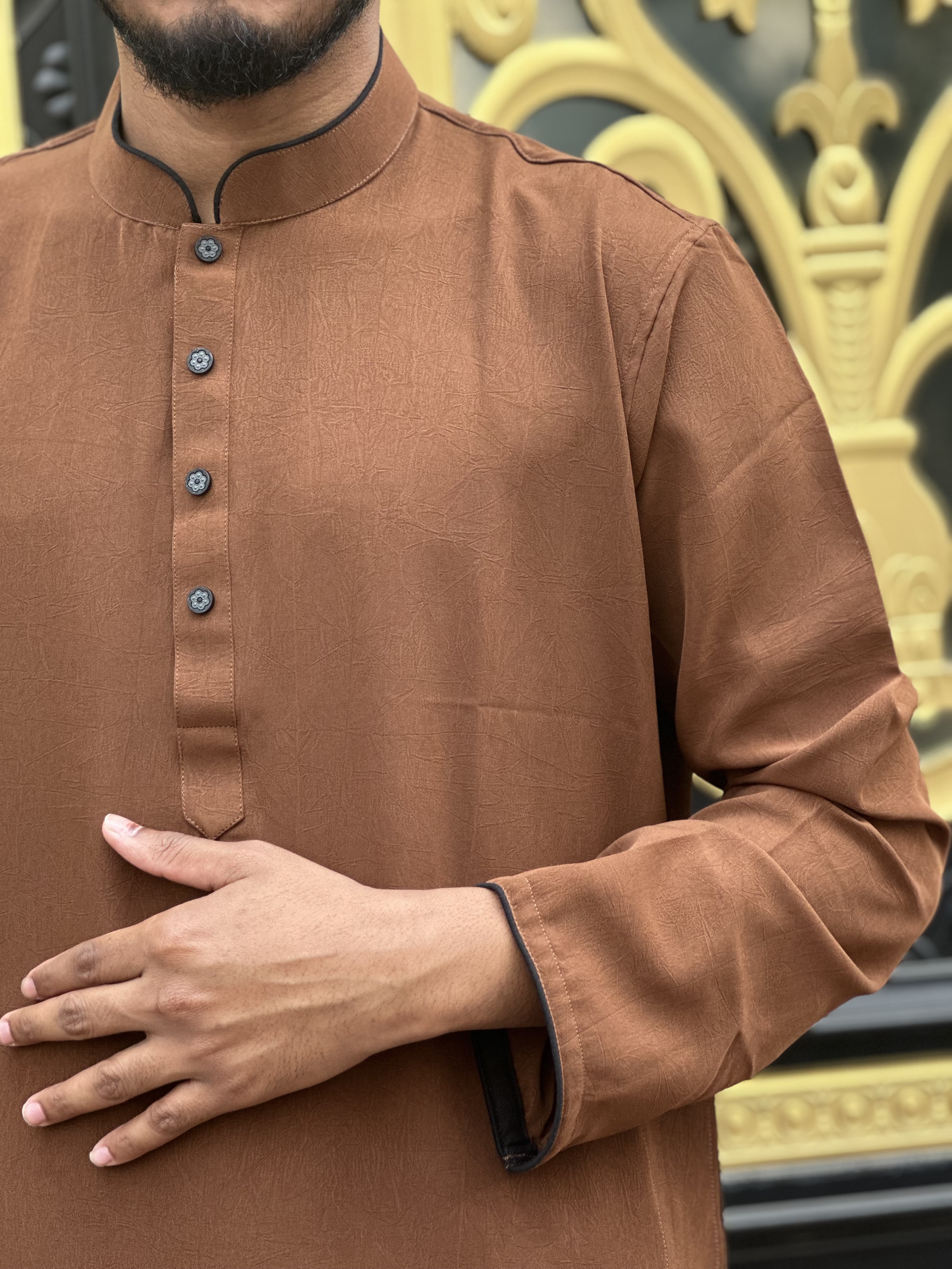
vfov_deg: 25.3
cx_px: 476
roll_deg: +3.0
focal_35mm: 77
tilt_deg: -4.7
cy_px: 634
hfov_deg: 19.1
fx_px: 2824
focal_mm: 9
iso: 80
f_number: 2.8
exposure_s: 1/121
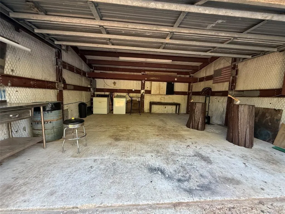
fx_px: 115
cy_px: 107
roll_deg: -1.4
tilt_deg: -8.0
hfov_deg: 102.1
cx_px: 142
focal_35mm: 14
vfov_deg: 85.7
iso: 320
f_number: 2.2
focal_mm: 2.22
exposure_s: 1/99
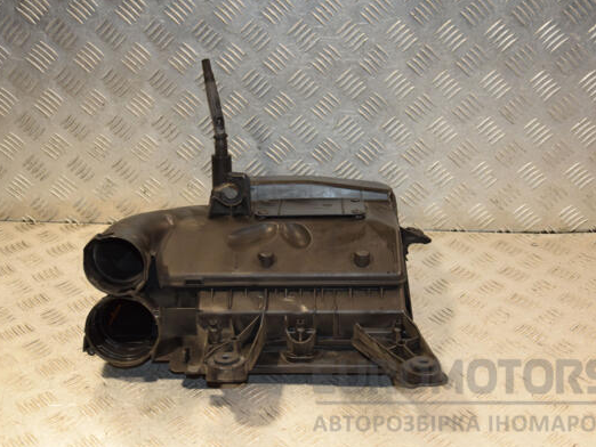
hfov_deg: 36.2
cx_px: 291
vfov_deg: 27.5
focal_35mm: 53
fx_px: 913
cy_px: 225
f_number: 5
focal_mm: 32
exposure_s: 1/200
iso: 800
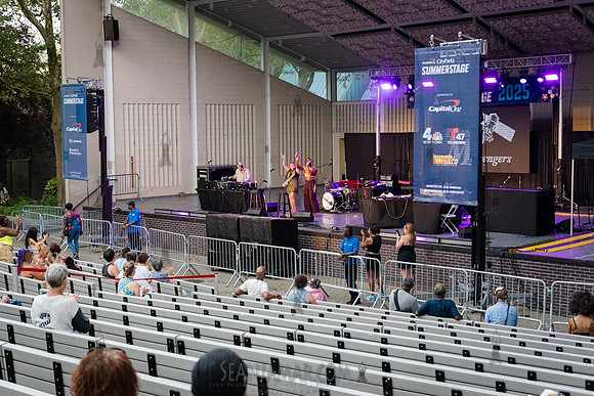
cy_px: 198
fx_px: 833
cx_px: 297
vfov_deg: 26.7
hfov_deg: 39.2
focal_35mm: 51
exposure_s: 1/1000
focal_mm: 50
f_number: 3.5
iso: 4000
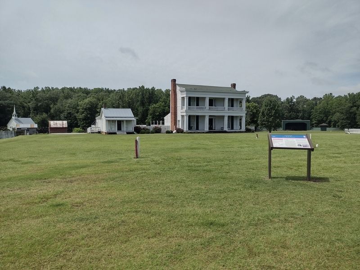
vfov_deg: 51.4
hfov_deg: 65.3
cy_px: 135
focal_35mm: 27
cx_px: 180
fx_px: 281
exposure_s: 1/3929
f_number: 1.7
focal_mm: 4.71
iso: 100
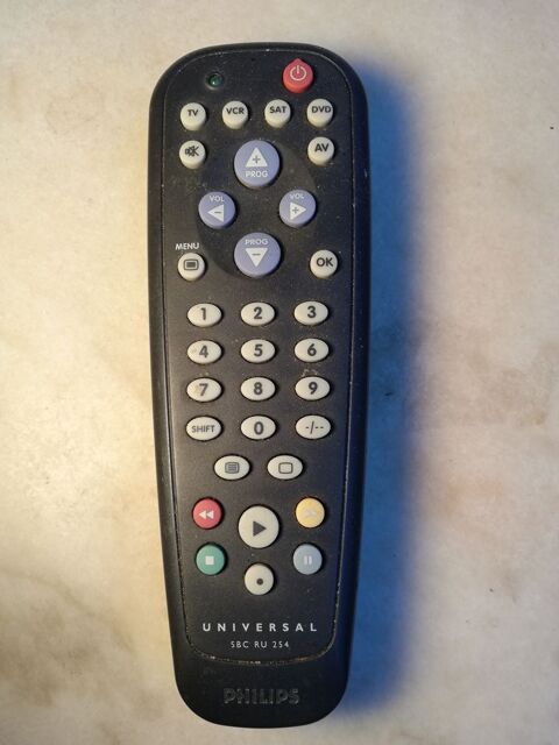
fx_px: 560
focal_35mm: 26
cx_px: 280
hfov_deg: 53.1
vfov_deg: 67.3
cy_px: 372
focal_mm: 3.81
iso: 64
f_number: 2.2
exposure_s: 1/50
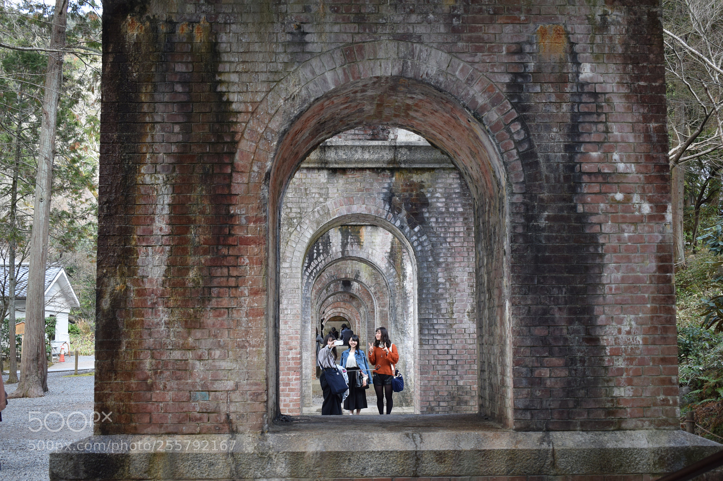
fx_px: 904
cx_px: 362
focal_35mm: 45
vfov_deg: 29.9
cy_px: 240
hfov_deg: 43.6
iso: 400
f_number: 4.2
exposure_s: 1/80
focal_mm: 30
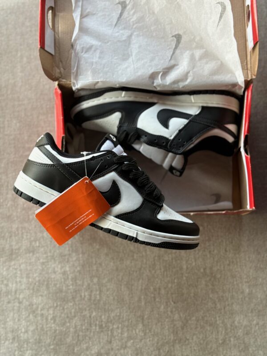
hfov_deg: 30.3
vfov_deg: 39.7
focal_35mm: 48
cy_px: 178
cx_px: 134
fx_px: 494
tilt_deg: -82.4
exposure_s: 1/127
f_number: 1.78
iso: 50
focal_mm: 6.76
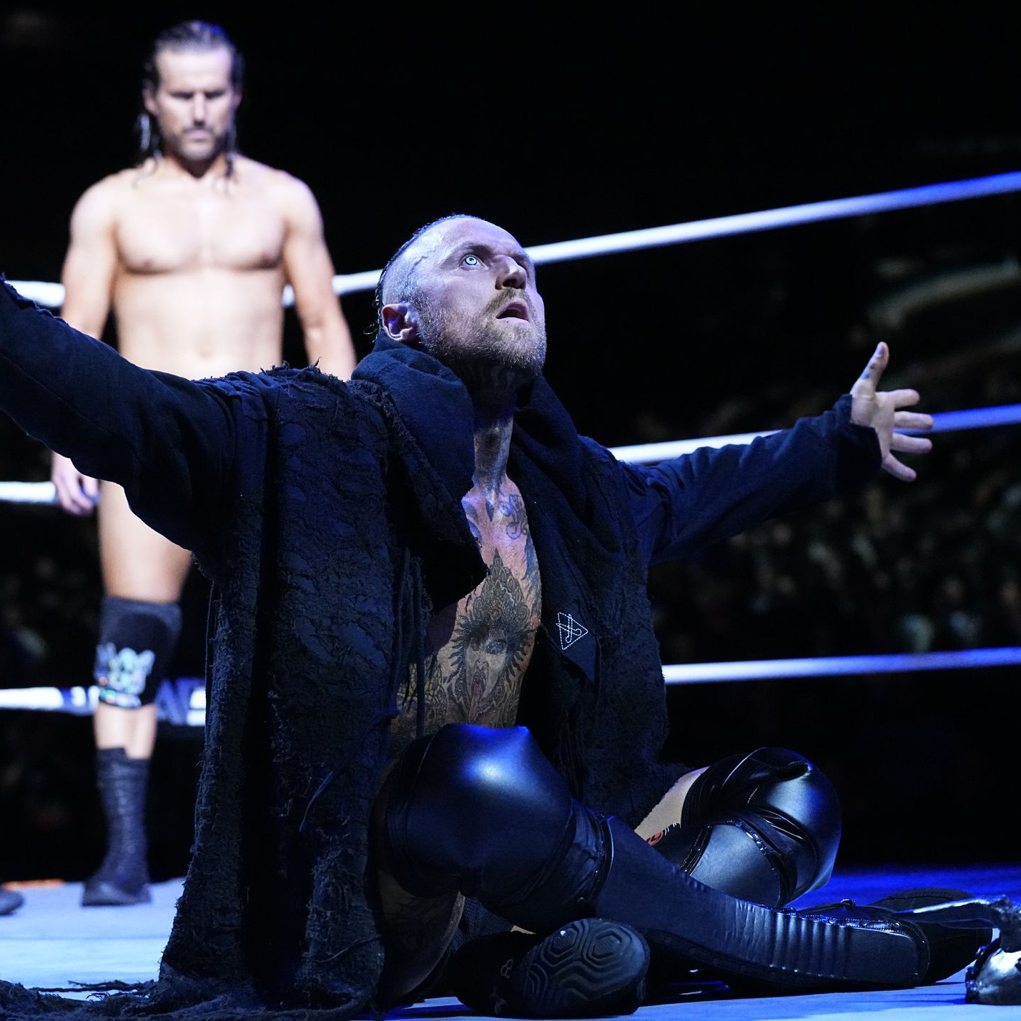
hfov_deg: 19.3
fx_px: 3003
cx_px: 415
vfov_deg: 19.3
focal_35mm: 90
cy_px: 508
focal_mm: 70
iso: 8000
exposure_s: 1/1000
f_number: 3.5
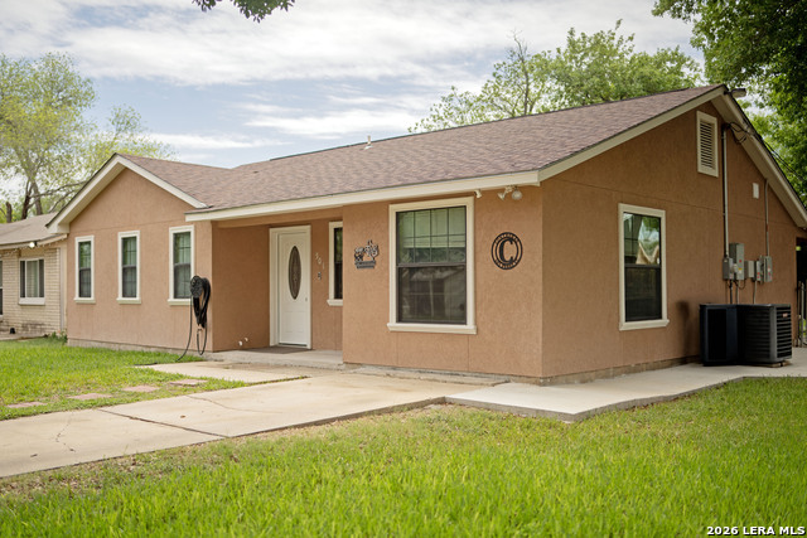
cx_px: 404
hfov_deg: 54.4
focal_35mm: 35
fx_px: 785
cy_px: 269
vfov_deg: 37.9
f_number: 1.4
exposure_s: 1/8000
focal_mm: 35
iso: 125
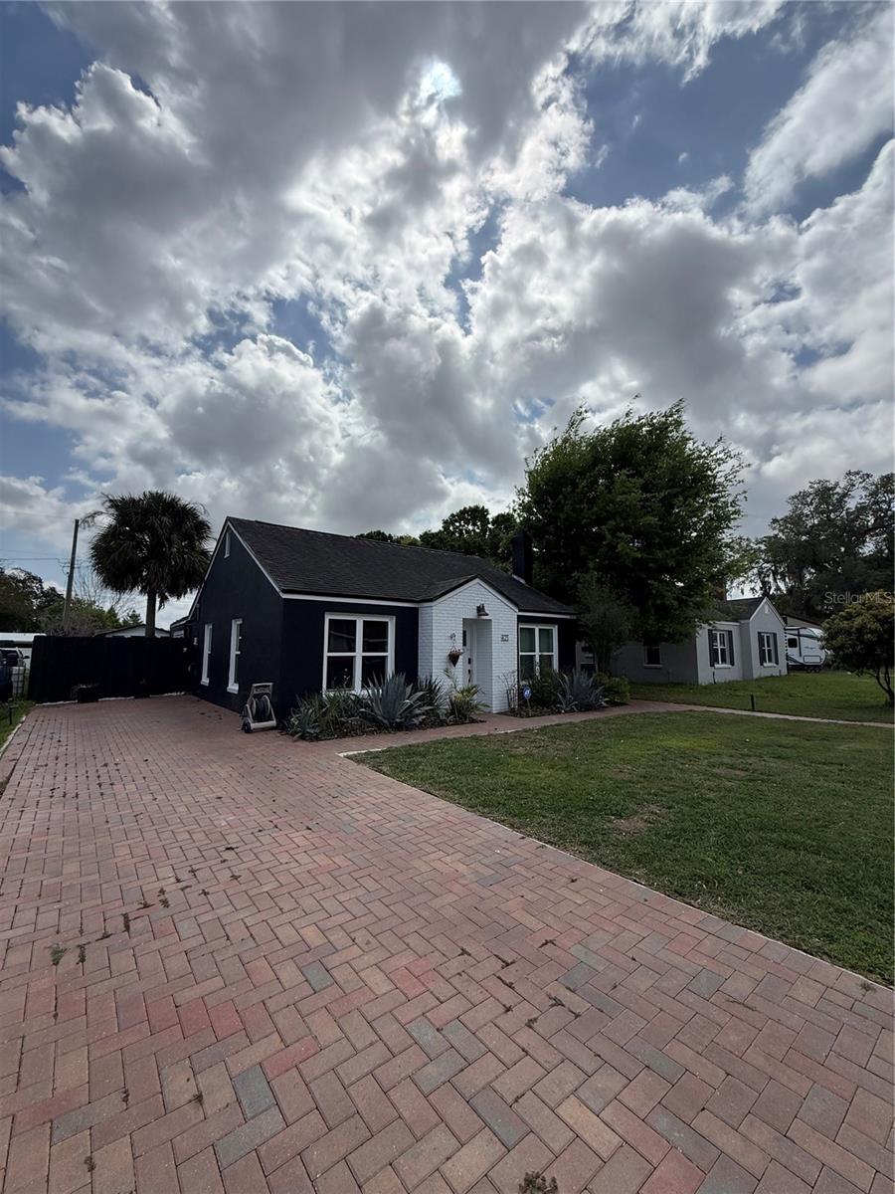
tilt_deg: +7.2
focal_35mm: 14
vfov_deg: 102.1
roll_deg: -0.4
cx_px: 448
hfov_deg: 85.7
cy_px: 597
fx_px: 483
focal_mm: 2.22
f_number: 2.2
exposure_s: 1/5155
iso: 50
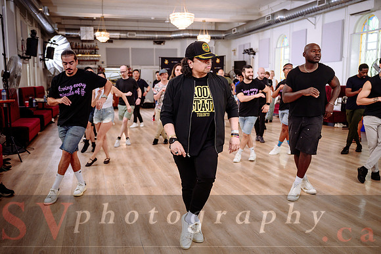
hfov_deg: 56.2
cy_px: 133
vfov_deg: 39.3
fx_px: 356
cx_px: 177
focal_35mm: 34
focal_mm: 31
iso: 1000
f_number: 2.8
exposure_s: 1/250
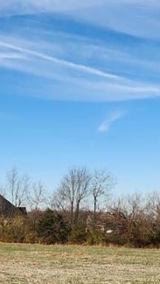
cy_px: 267
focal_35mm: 79
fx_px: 595
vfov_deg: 25.8
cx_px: 60
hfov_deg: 15.3
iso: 20
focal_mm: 5.4
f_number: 1.8
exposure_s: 1/1283
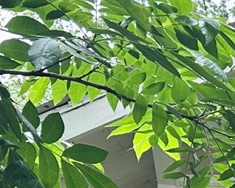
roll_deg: +1.4
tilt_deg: +4.9
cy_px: 448
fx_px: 1050
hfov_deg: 11.3
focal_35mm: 151
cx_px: 499
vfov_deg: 9.2
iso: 80
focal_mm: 6.86
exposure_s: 1/282
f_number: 1.78
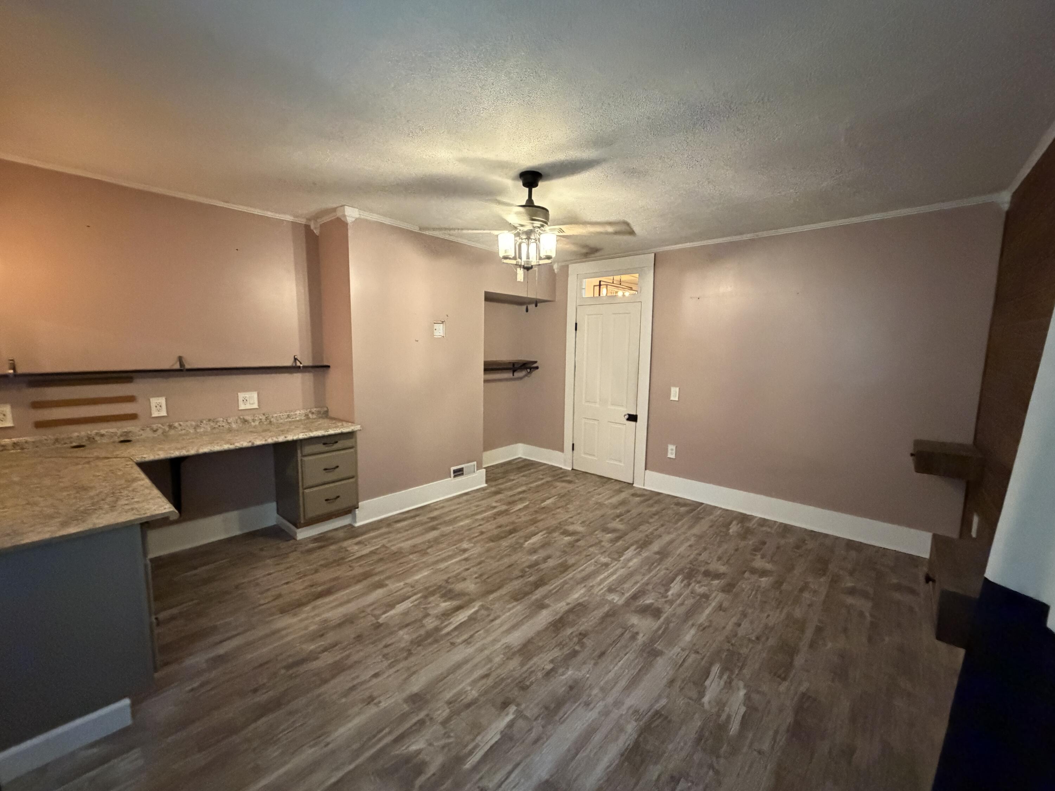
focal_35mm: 14
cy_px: 396
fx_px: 427
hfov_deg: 102.1
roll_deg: -0.7
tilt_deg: -7.9
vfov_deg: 85.7
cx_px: 528
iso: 1250
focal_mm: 2.22
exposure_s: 1/60
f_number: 2.2
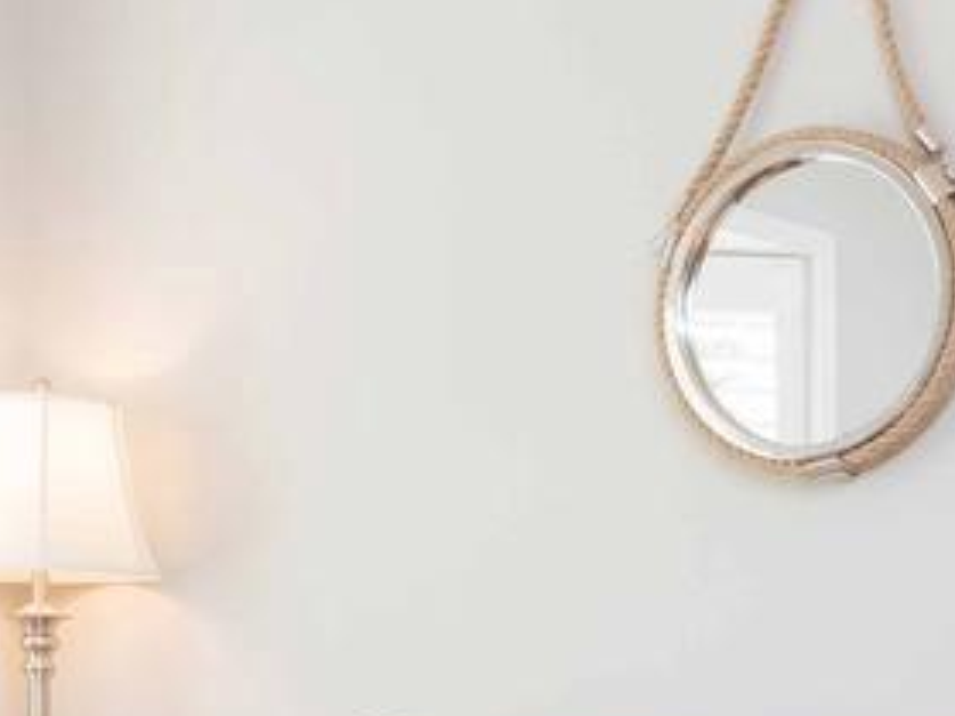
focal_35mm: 99
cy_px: 689
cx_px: 325
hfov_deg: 19.8
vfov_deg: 14.7
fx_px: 2730
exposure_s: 1/200
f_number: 5.6
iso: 900
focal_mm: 14
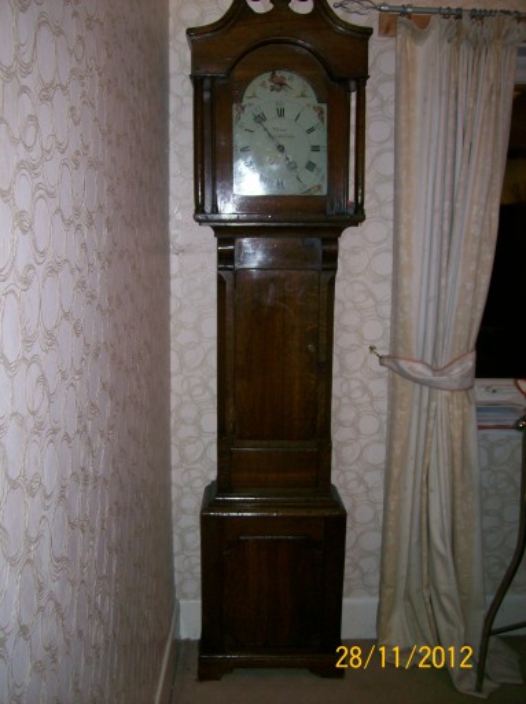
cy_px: 352
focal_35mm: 36
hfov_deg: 39.6
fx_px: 731
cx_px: 263
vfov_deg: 51.4
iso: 80
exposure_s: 1/64
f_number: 2.7
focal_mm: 6
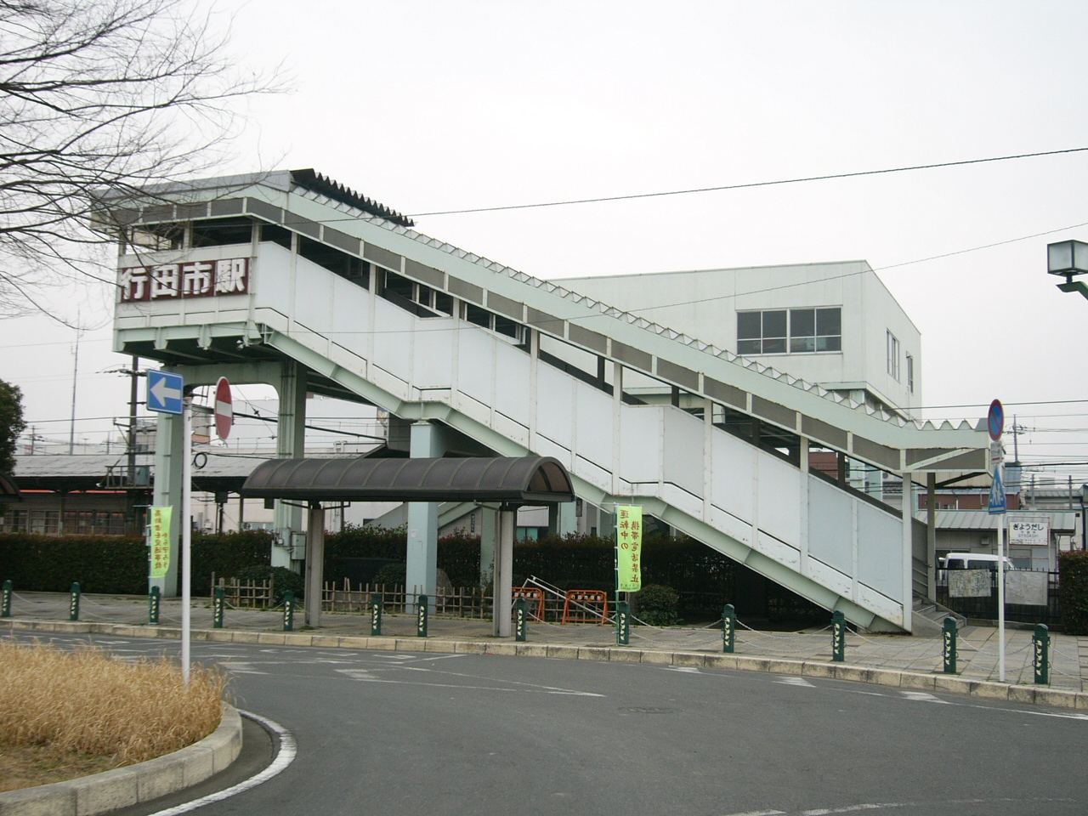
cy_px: 408
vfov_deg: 36.8
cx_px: 544
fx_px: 1226
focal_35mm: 39
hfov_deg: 47.9
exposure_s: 1/320
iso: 50
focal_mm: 6.5
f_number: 2.9
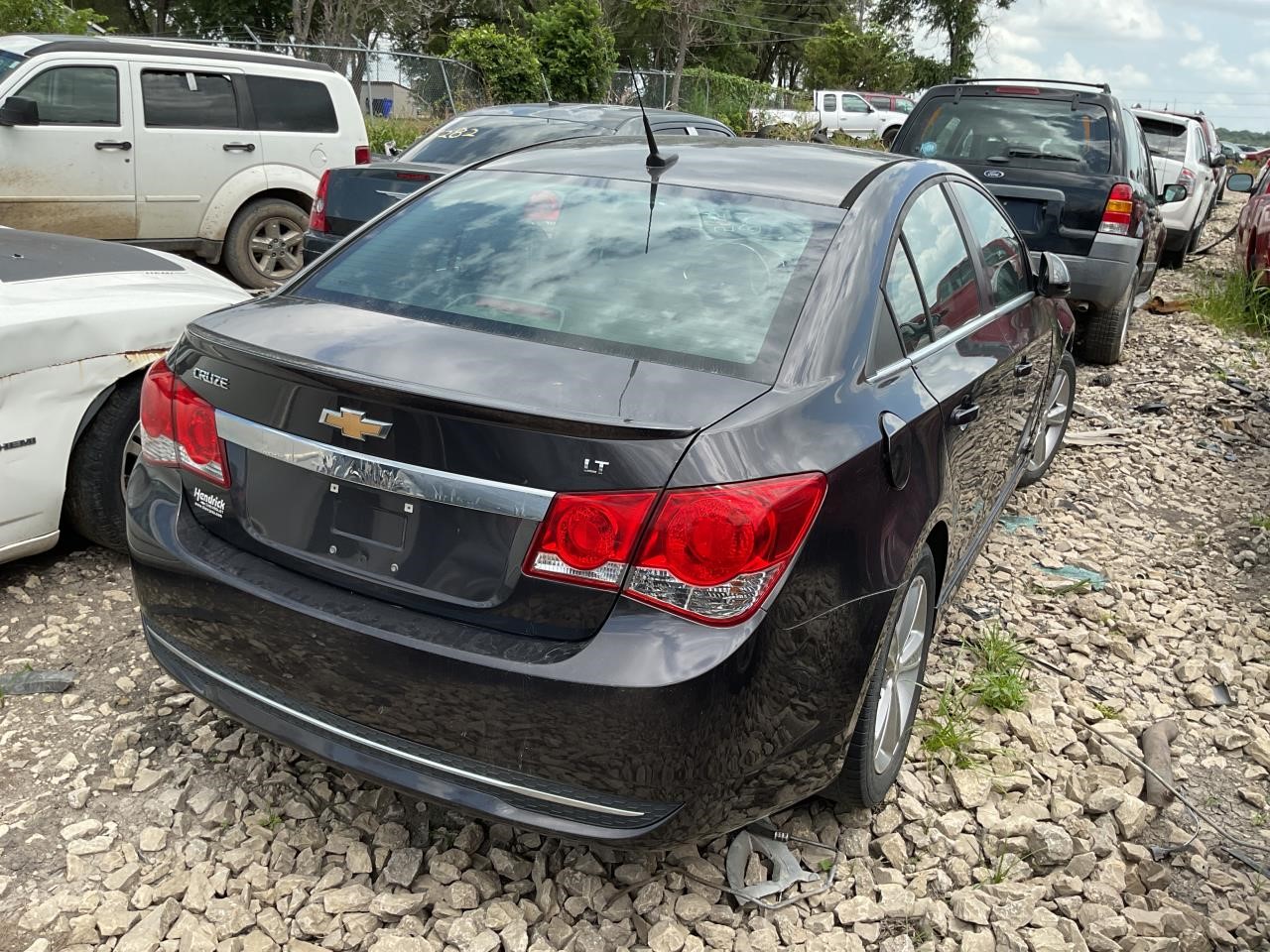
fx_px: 1064
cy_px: 476
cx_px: 635
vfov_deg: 48.2
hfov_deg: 61.7
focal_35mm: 29
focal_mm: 3
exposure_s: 1/759
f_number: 1.8
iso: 16
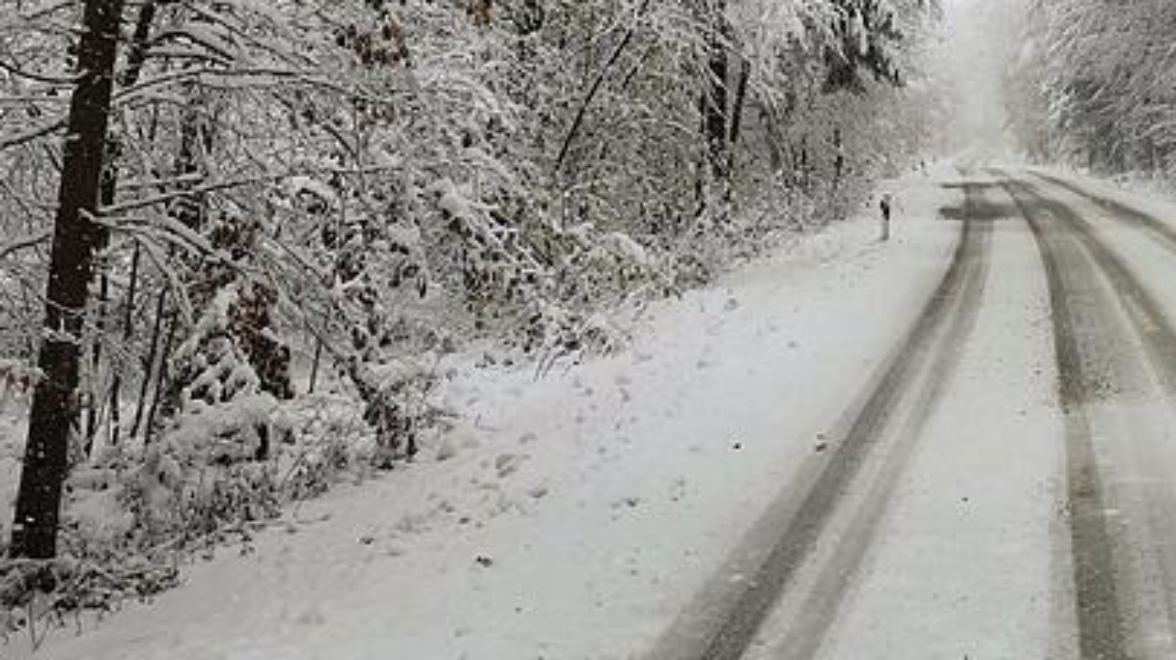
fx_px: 1808
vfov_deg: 20.0
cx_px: 1095
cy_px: -23
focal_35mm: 58
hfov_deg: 33.8
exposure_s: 1/515
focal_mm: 5.58
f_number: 1.8
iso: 50
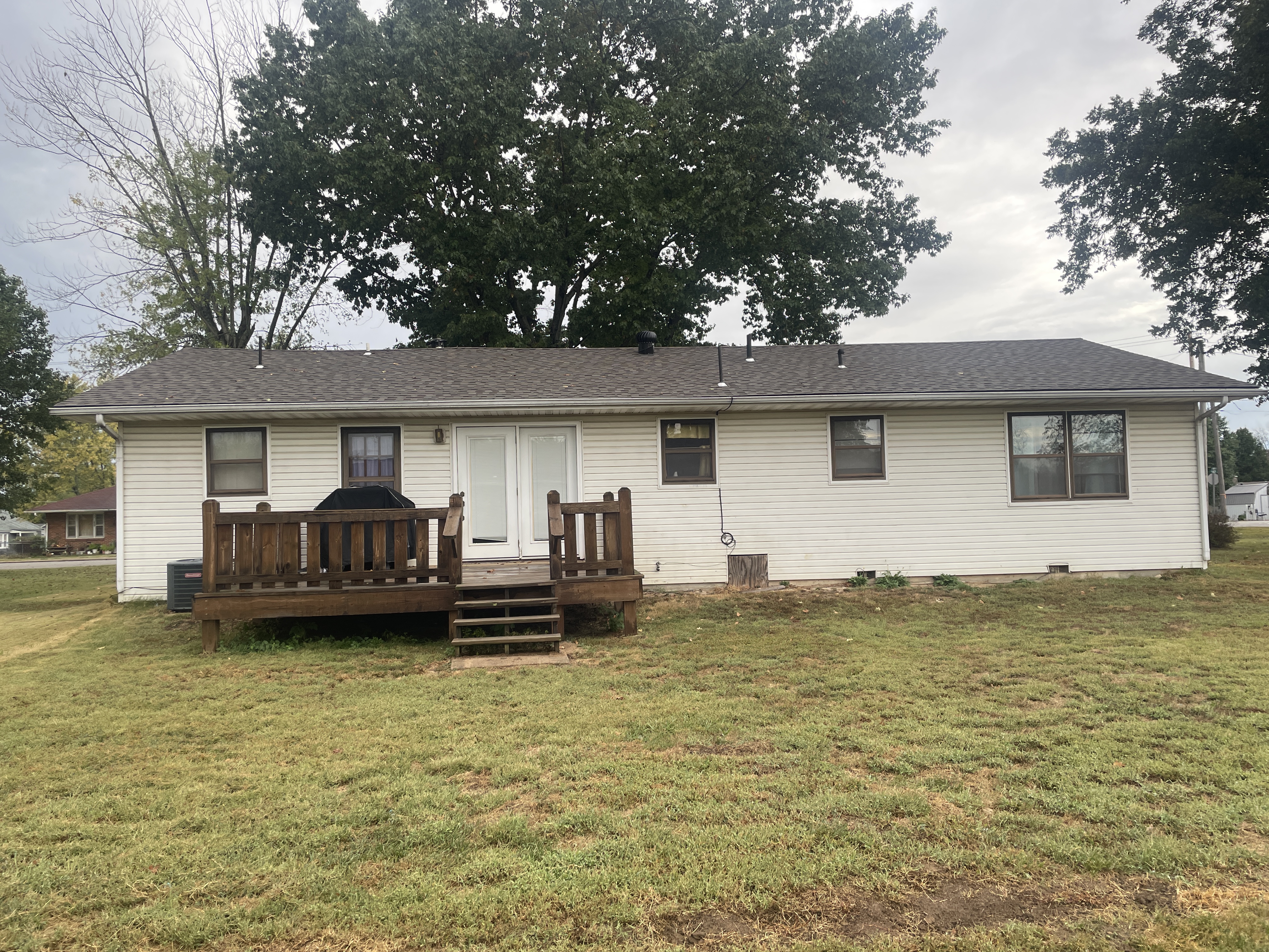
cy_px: 476
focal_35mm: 26
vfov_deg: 53.1
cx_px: 634
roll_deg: +1.7
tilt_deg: +2.0
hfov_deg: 67.3
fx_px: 953
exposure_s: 1/371
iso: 32
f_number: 1.6
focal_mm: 4.2
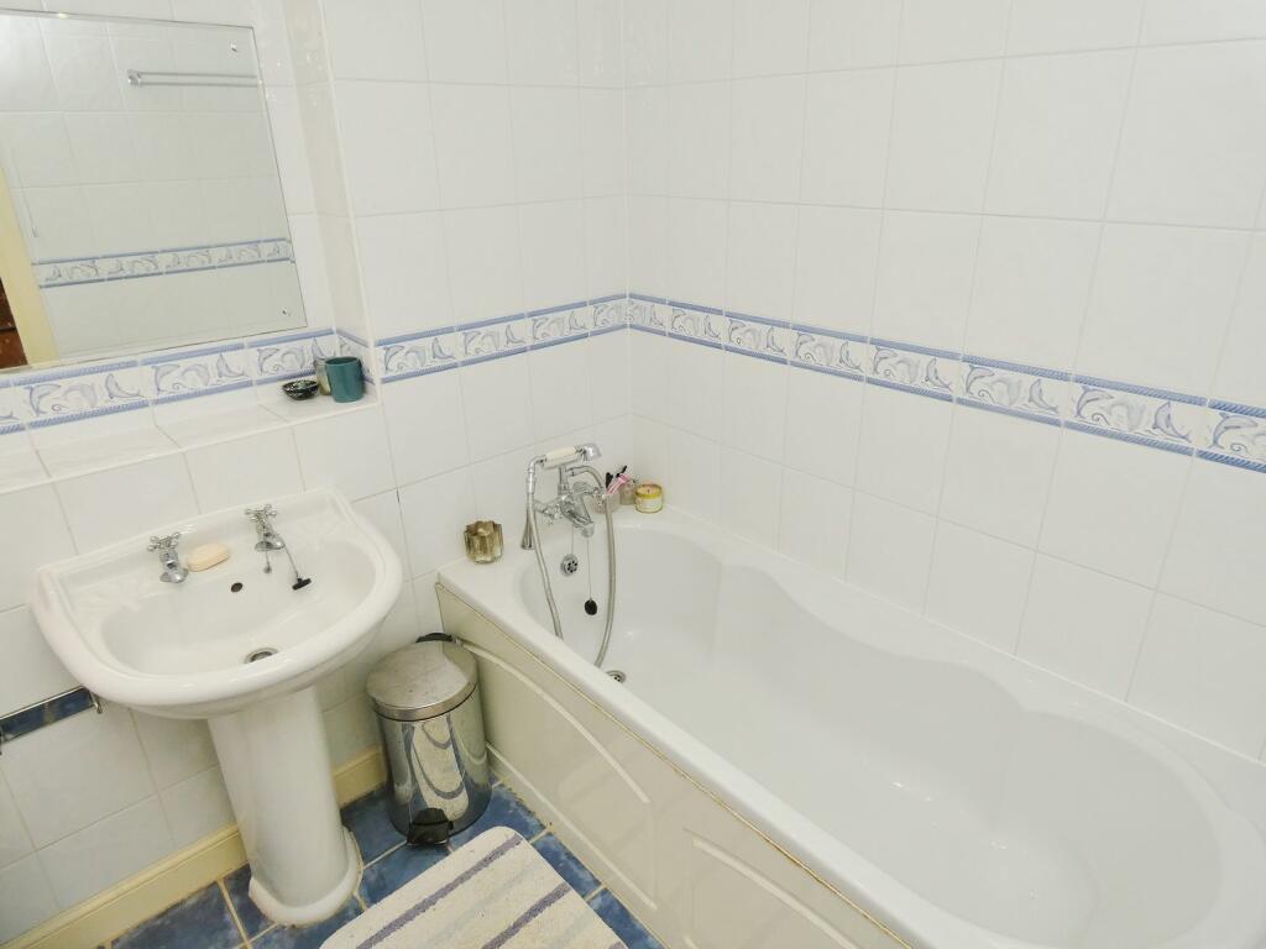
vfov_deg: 66.0
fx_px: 731
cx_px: 633
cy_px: 474
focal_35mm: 20
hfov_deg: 81.7
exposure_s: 1/100
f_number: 2.8
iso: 80
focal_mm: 3.6
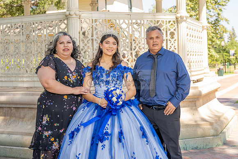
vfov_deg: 23.9
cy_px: 58
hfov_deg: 35.3
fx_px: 373
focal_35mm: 56
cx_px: 101
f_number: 4.5
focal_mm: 41.8
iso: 125
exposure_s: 1/200
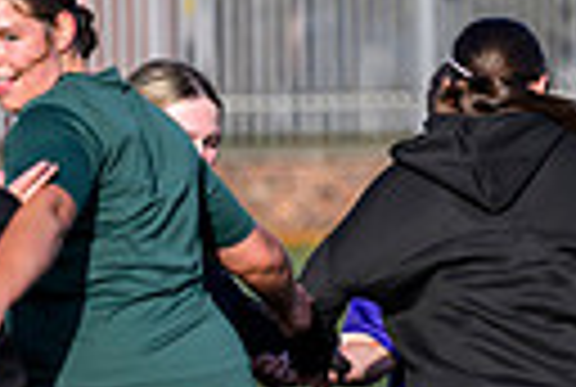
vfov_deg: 1.9
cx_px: 1166
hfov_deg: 2.7
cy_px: 425
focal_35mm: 746
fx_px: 11964
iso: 500
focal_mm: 165
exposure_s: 1/4000
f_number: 3.5
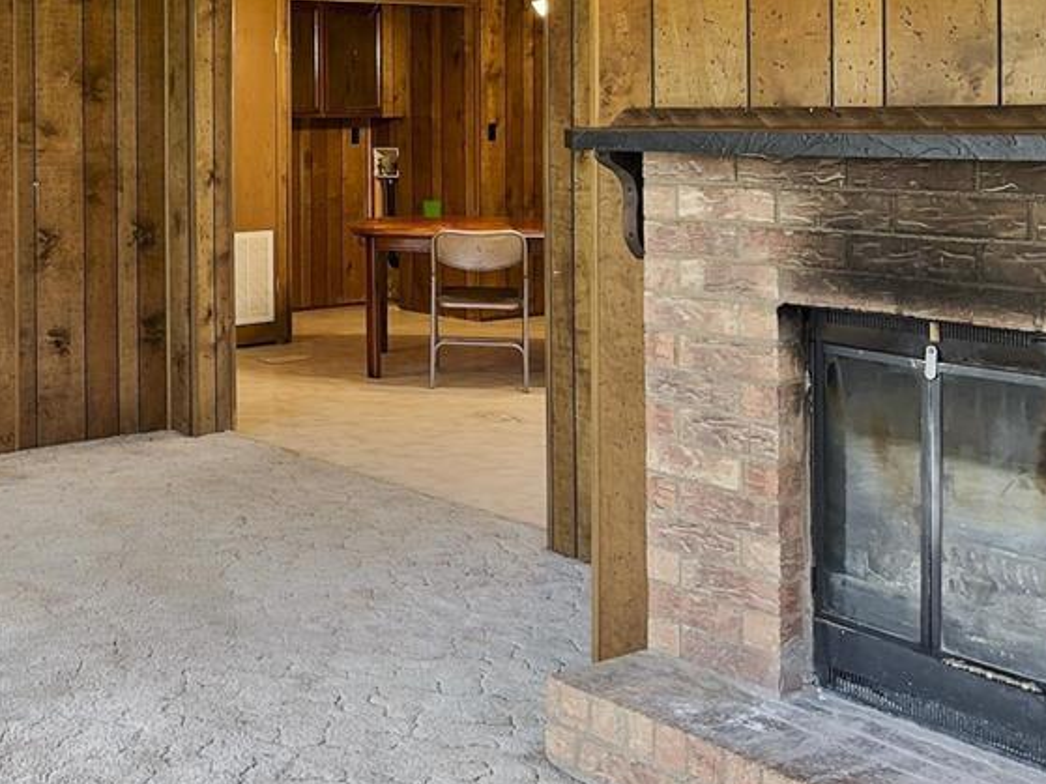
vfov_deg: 32.6
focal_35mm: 44
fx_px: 1329
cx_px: 105
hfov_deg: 39.8
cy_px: 268
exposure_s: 1/60
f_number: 1.8
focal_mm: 6.86
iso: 125
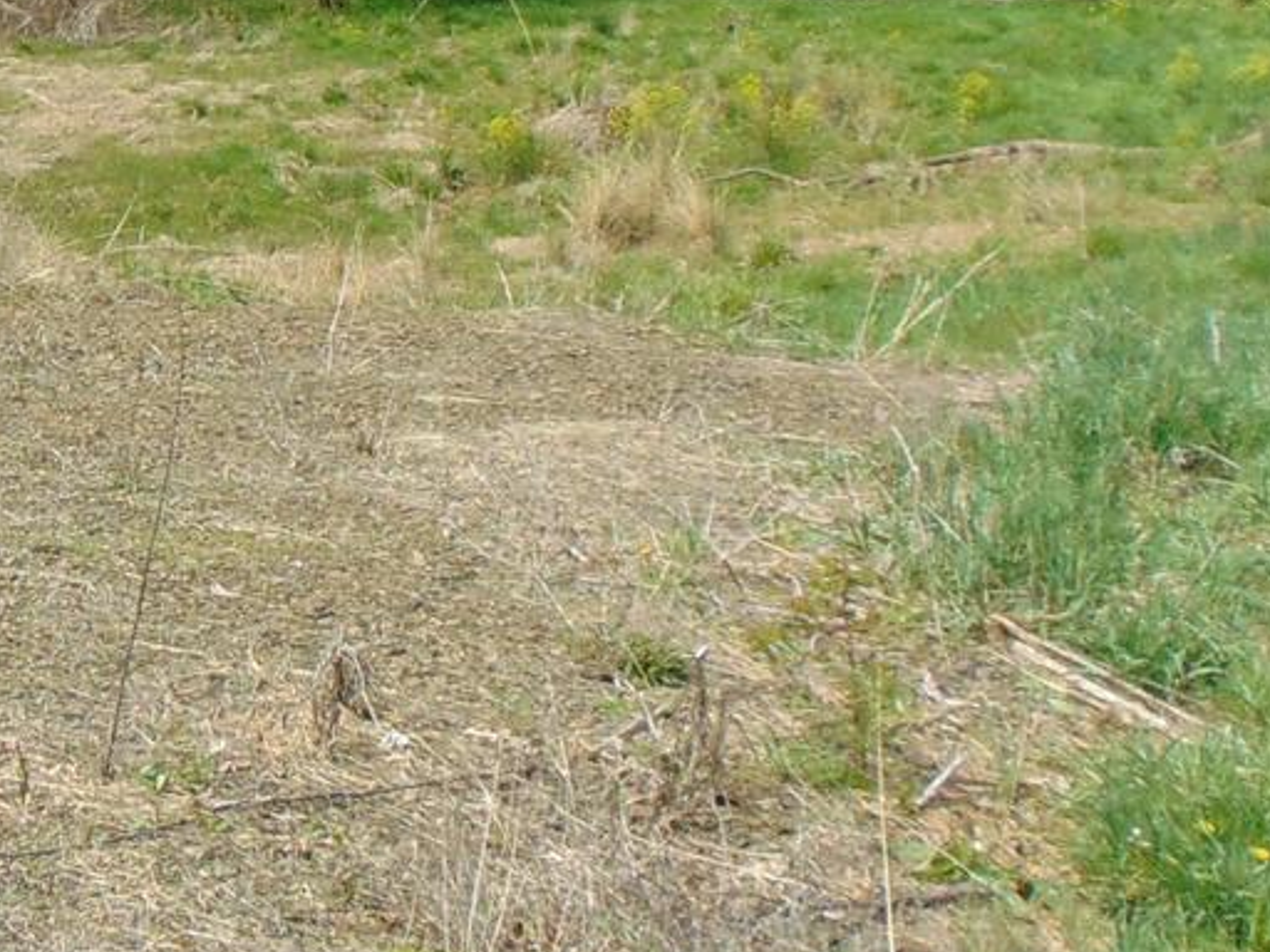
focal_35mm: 100
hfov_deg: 18.5
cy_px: 67
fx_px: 3669
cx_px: -304
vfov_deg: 14.6
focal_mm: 4.5
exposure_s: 1/160
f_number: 7.7
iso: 80
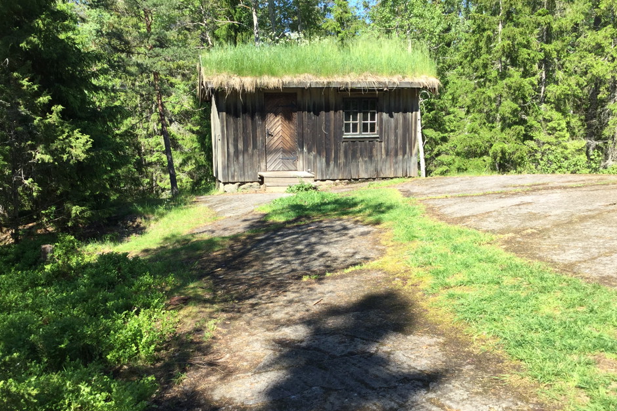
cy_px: 216
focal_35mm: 33
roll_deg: +0.0
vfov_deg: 39.9
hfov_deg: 57.2
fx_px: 565
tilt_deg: -9.3
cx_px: 305
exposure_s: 1/416
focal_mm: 3.3
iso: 25
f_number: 2.4
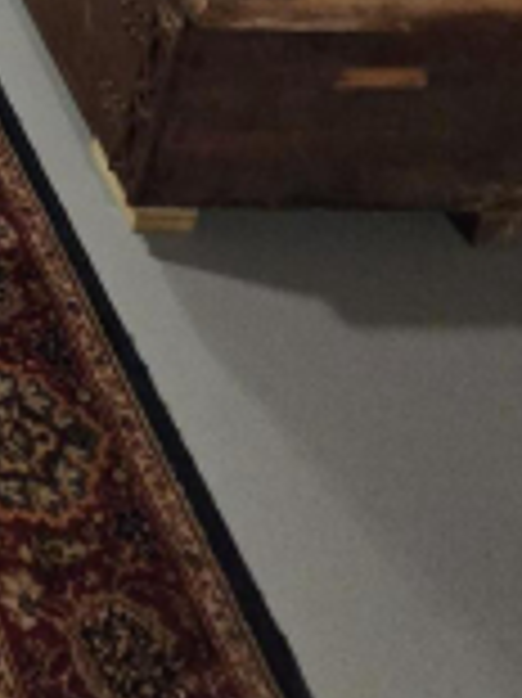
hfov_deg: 17.8
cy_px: -358
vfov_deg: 25.5
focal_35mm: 56
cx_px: -536
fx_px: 1128
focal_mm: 2.2
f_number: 2.2
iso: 500
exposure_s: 1/60
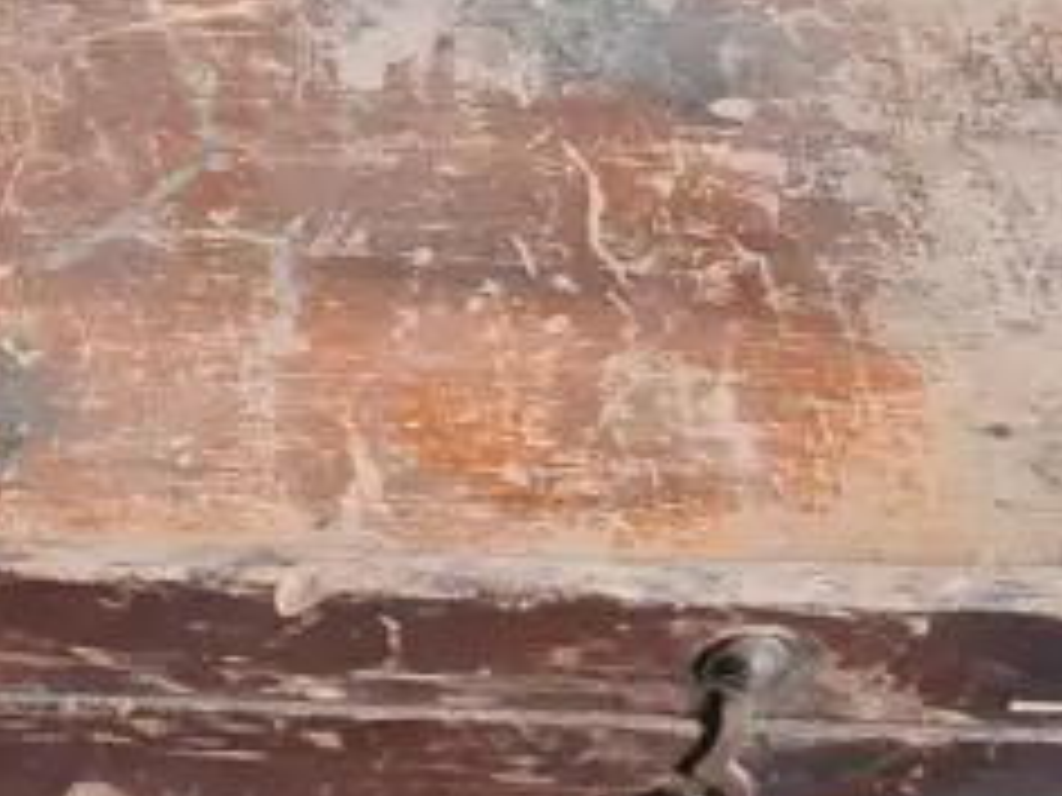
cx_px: -518
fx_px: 3589
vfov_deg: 12.6
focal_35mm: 117
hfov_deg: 15.5
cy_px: 171
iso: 250
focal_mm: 2.87
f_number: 2
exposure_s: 1/120
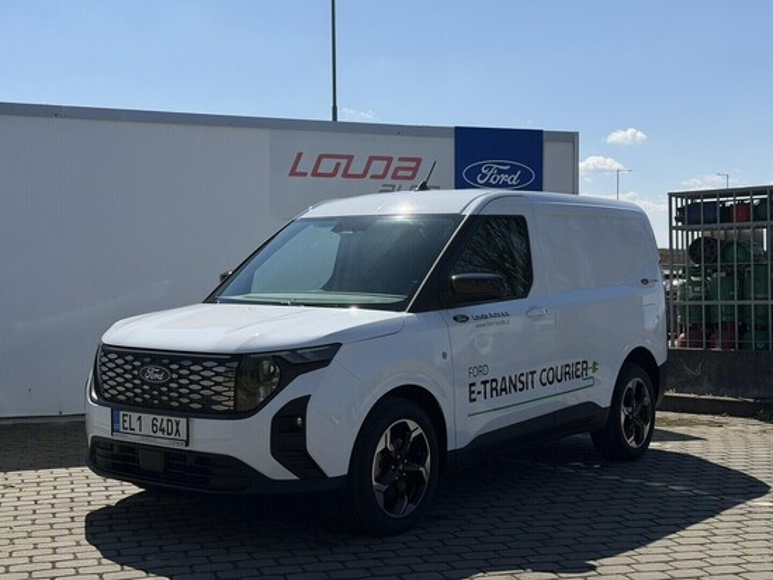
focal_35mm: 48
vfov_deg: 30.3
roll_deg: +0.8
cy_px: 290
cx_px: 386
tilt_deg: -0.9
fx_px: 1072
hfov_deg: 39.6
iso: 64
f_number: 1.78
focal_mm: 6.76
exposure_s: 1/9901
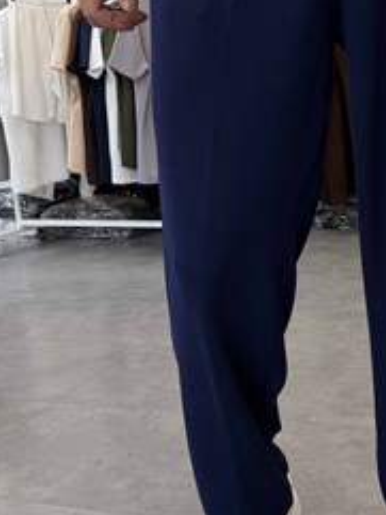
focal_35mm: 53
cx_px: 350
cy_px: 253
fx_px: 787
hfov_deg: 26.6
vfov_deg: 36.2
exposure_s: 1/153
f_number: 1.78
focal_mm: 6.76
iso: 64
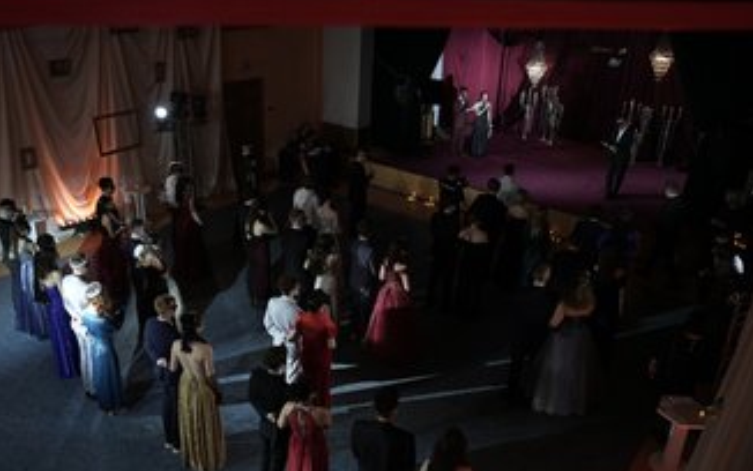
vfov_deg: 41.9
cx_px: 342
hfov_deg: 62.8
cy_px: 244
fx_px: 616
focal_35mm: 30
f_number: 2.8
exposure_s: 1/200
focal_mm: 24
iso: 640
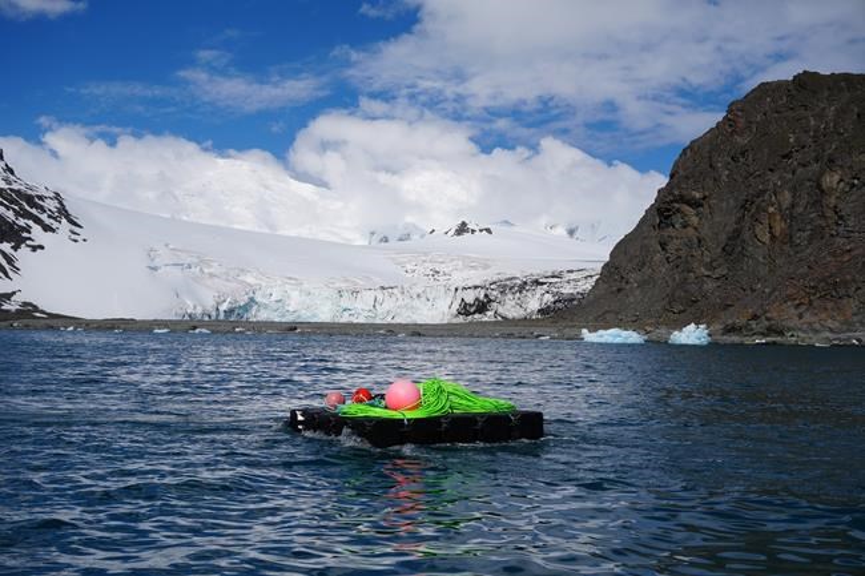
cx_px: 432
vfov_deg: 34.1
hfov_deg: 49.4
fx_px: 940
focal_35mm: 39
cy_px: 288
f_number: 5
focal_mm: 26.1
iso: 100
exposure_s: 1/3200
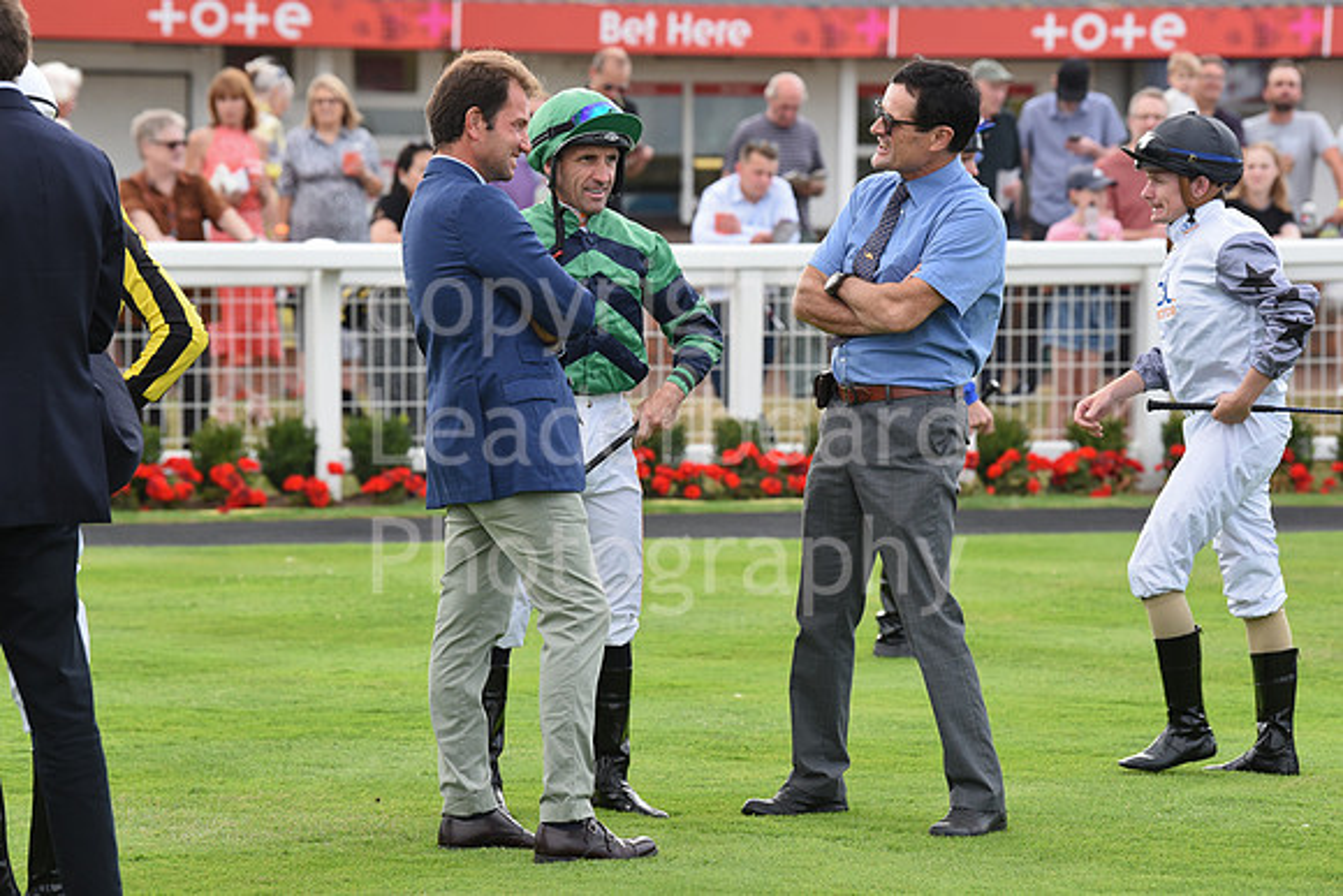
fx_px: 6343
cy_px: 448
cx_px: 672
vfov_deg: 8.1
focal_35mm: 170
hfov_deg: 12.1
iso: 800
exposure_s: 1/800
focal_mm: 170
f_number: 5.6
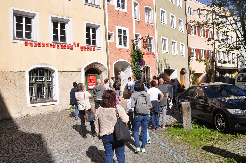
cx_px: 123
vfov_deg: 47.8
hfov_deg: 67.5
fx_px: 184
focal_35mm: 27
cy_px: 82
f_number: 14
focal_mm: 18
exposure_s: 1/200
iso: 200
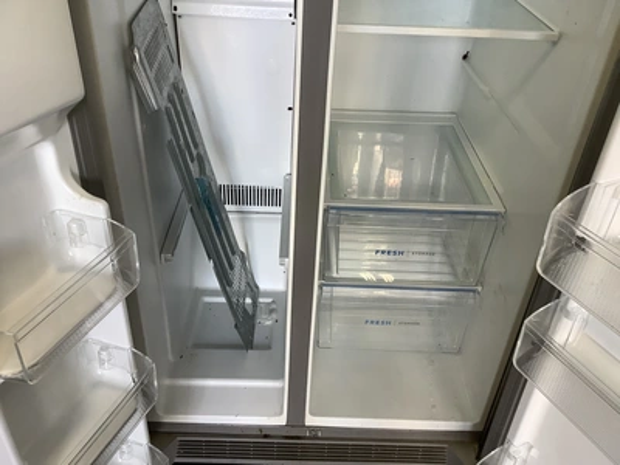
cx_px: 310
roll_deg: -3.1
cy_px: 232
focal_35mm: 31
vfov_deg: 45.4
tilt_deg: -35.5
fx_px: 555
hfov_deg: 58.4
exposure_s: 1/60
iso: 80
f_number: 2.4
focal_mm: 3.3
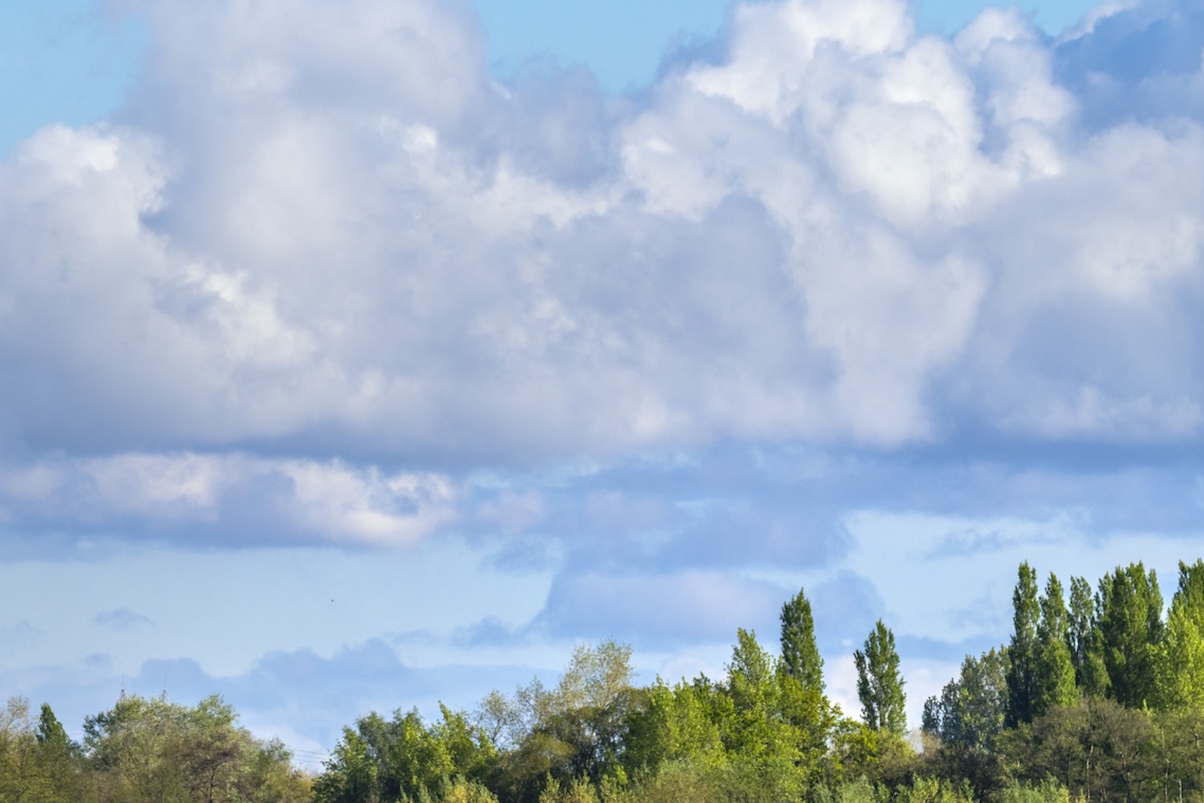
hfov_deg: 4.8
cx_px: 47
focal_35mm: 429
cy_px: 692
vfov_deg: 3.2
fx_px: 14350
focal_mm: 203.5
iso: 200
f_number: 8
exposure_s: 1/800
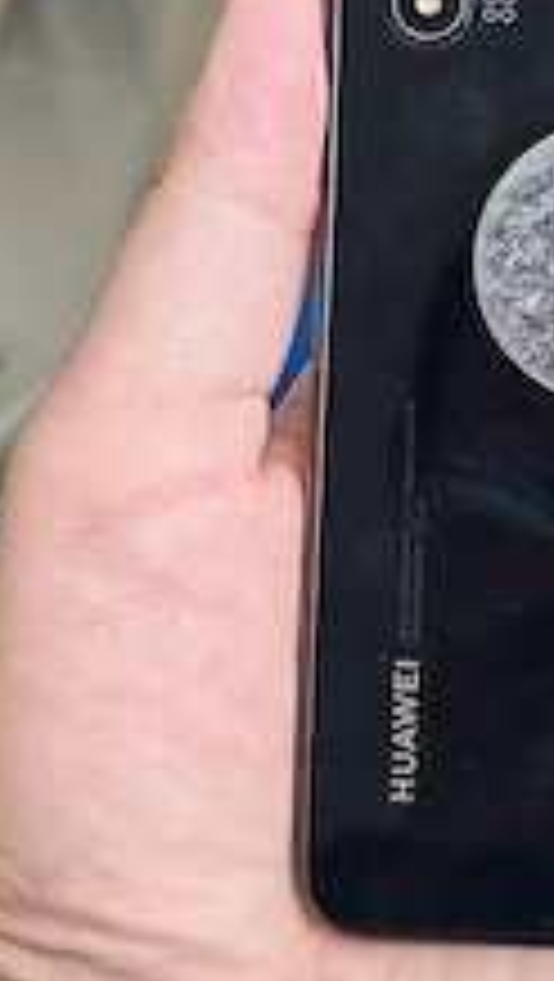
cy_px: 194
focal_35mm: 70
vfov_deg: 29.4
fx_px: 1824
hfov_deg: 16.6
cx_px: 658
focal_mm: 6.83
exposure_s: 1/510
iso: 100
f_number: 2
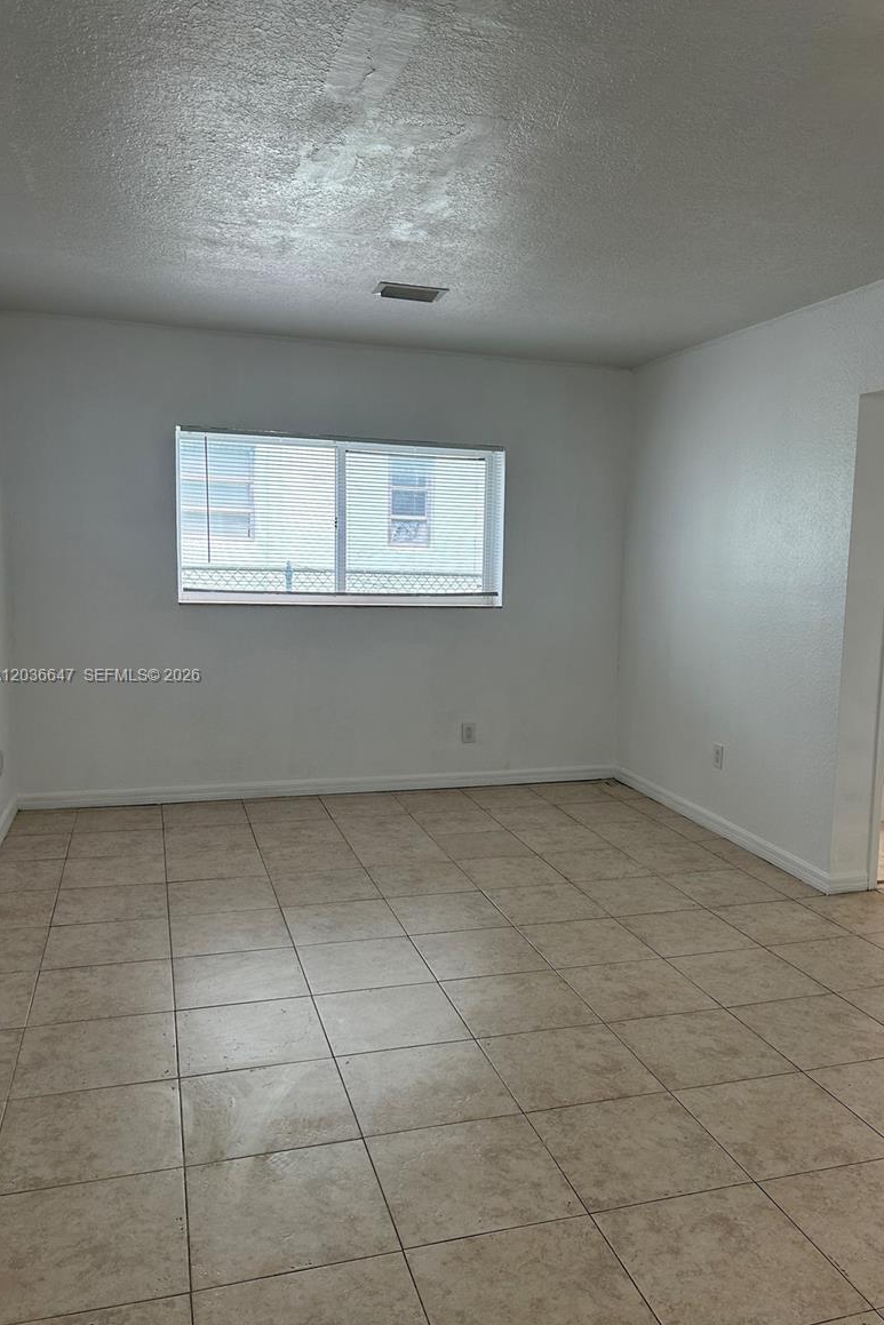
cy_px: 677
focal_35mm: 28
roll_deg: -1.3
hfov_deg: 46.3
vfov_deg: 65.5
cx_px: 503
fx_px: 1031
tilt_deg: -6.3
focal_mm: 5.7
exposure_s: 1/140
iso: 64
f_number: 1.5
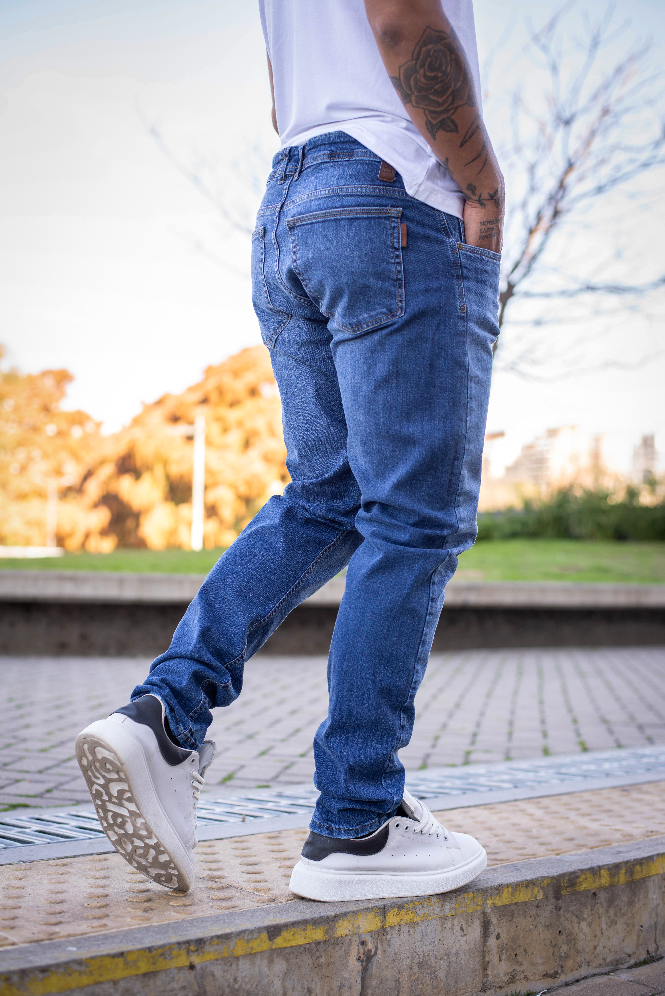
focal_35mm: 50
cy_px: 498
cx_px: 332
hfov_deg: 27.0
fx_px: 1384
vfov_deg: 39.6
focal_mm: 50
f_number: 3.2
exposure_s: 1/320
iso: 160
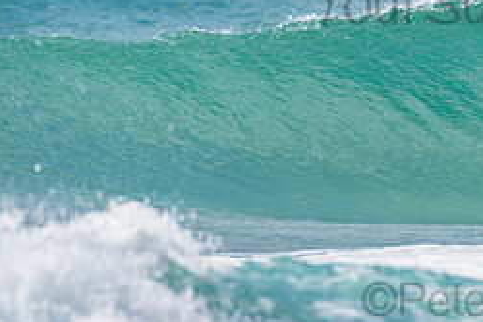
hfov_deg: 1.4
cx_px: 551
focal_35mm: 1425
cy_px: 43
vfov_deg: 1.0
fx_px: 19129
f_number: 5.6
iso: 110
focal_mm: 500
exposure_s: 1/2000
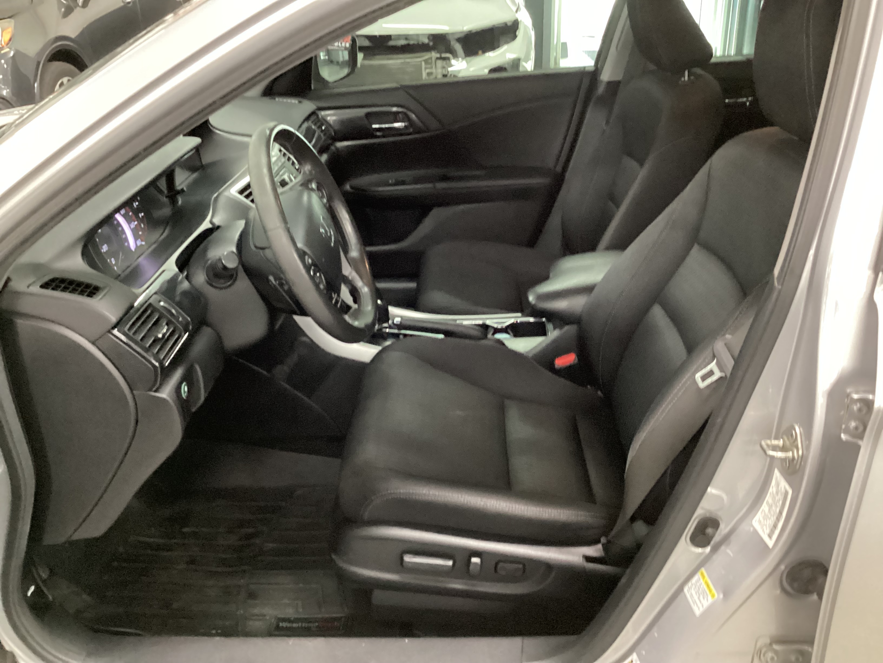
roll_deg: +0.6
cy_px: 332
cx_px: 442
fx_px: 791
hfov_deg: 58.4
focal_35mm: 31
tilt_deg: -26.5
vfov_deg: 45.4
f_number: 2.4
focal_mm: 3.3
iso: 640
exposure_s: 1/20
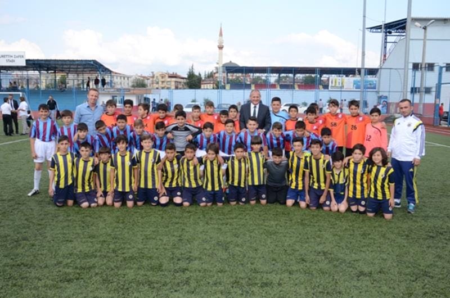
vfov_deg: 41.5
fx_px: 393
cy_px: 149
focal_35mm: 32
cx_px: 225
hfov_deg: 59.6
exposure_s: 1/250
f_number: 16
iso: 1000
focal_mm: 21
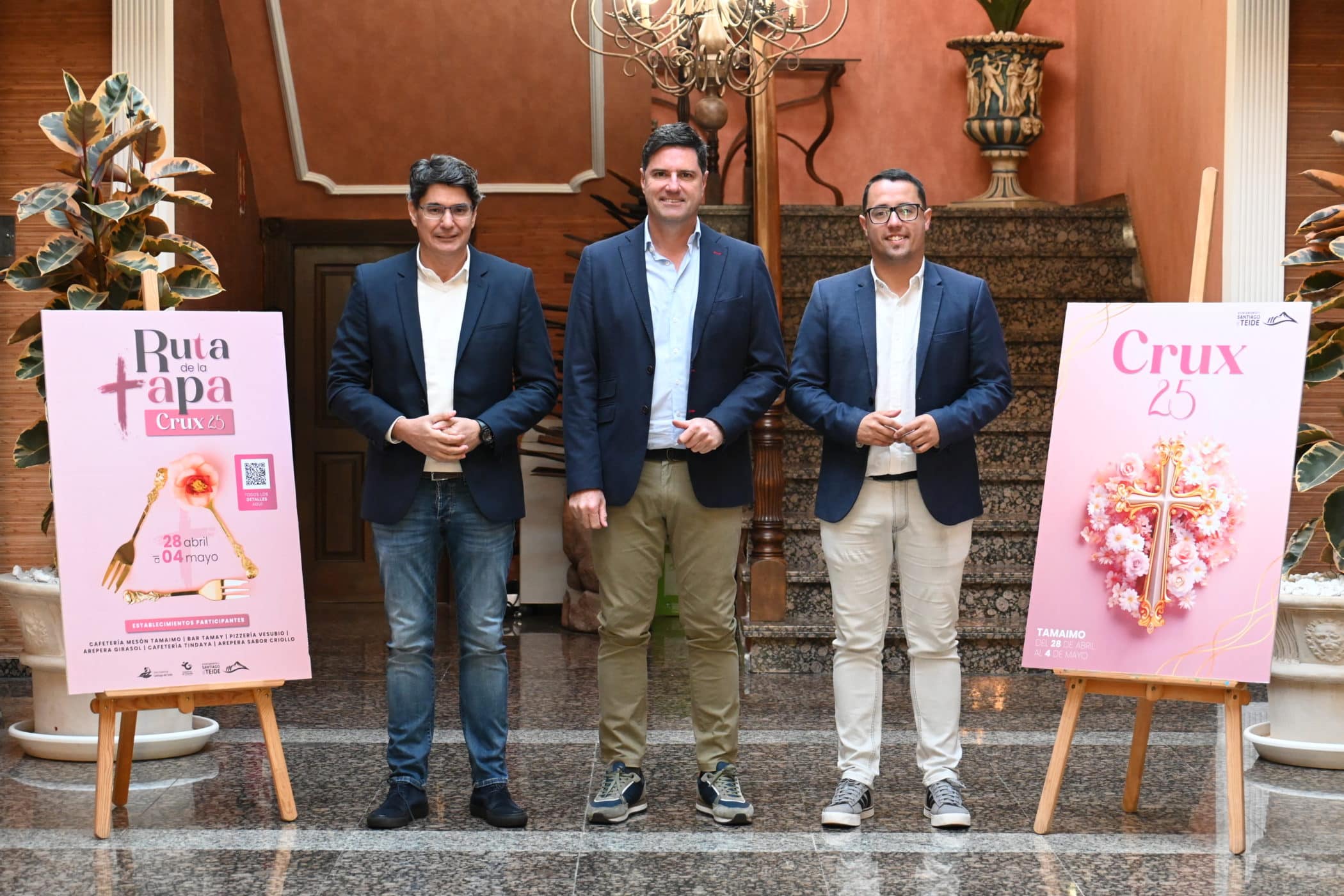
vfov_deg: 16.6
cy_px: 448
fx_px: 3080
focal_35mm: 82
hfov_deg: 24.6
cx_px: 672
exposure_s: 1/100
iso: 3200
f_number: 4.5
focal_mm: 55
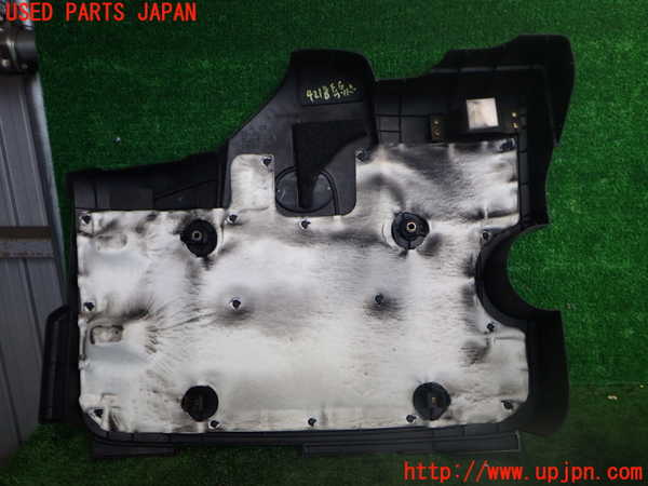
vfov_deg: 46.8
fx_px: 562
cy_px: 243
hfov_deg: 60.0
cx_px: 324
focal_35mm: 30
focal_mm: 5.4
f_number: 2.3
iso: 200
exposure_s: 1/100
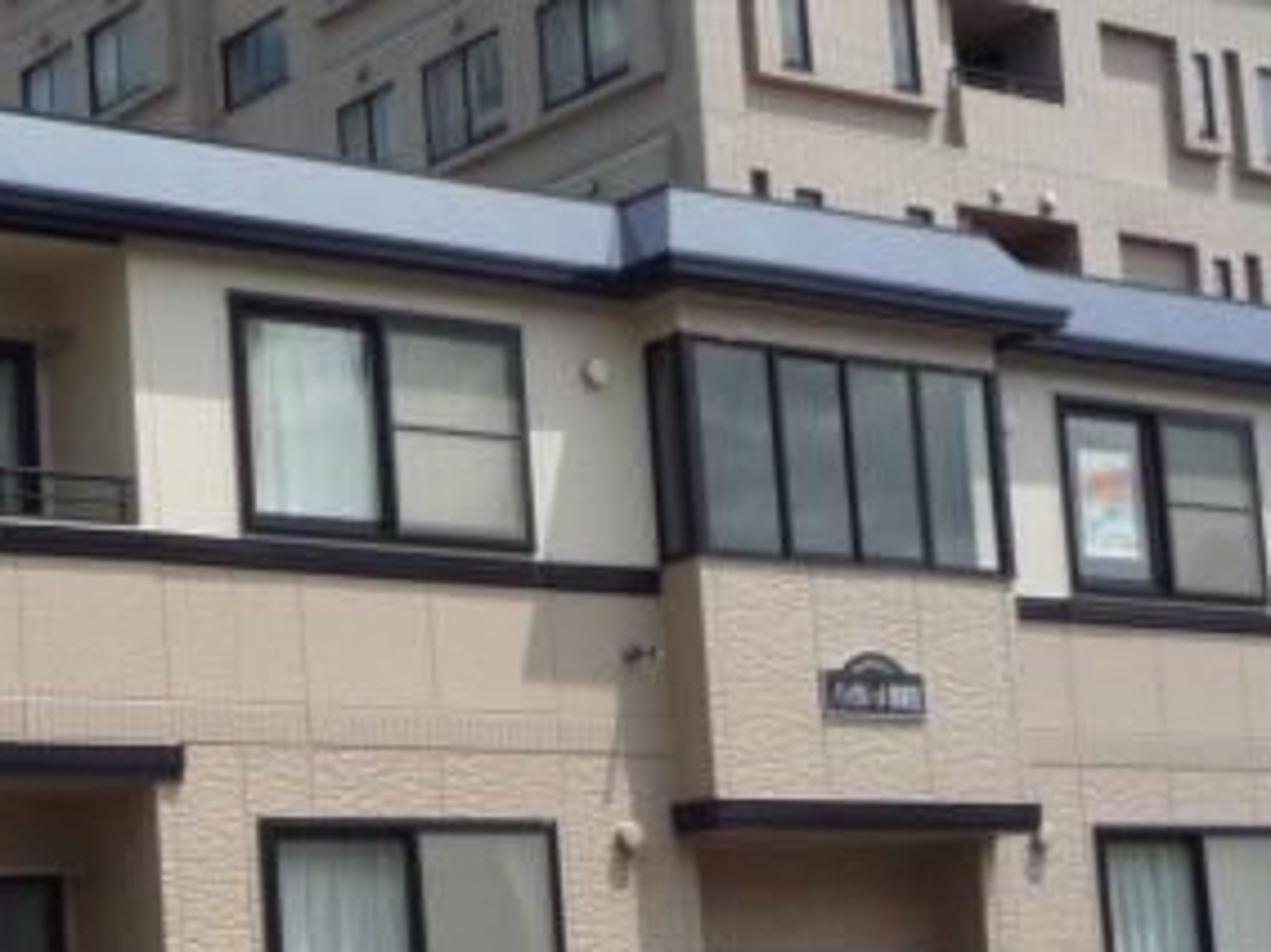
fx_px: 3156
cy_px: 754
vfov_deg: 17.0
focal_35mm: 86
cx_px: 305
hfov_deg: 22.5
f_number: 4
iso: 100
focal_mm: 4.4
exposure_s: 1/640
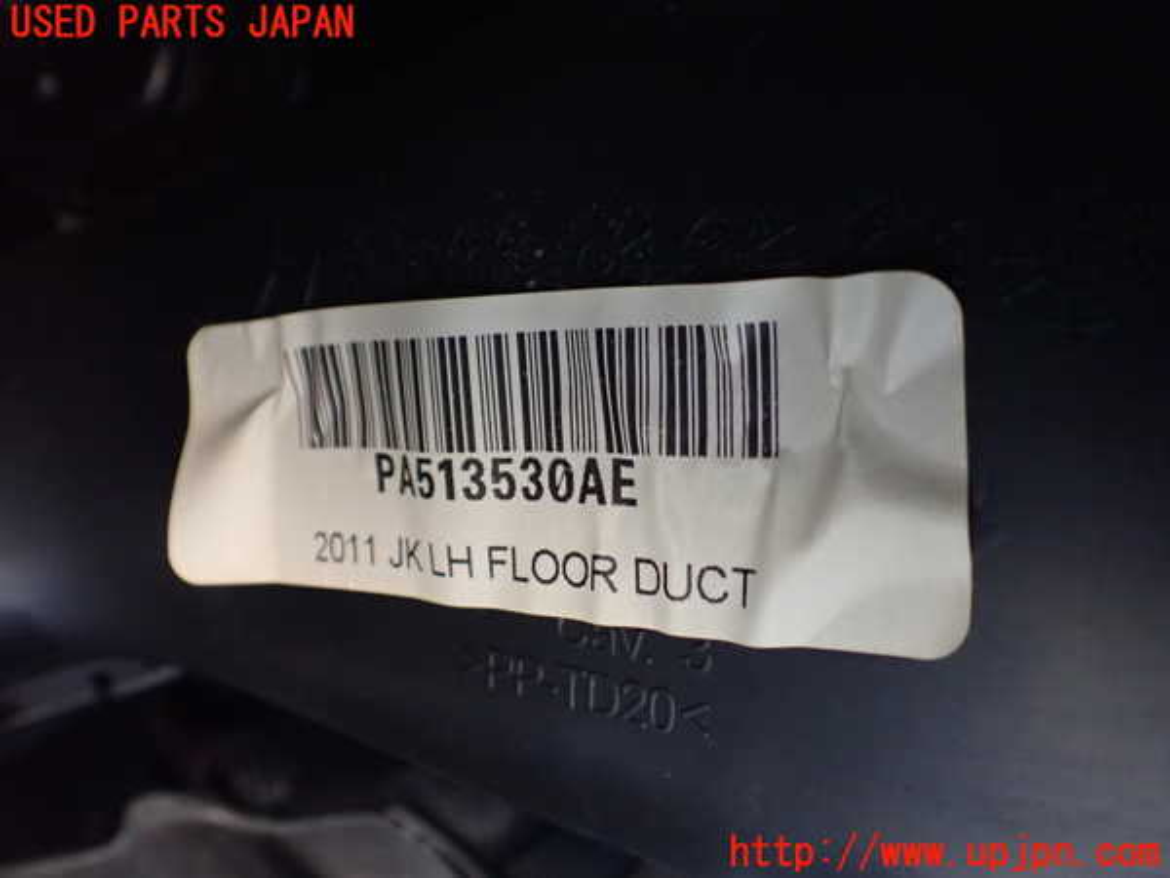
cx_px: 585
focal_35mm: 30
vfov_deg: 46.8
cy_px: 439
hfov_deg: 60.0
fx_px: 1014
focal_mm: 5.4
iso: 1250
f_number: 2.3
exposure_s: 1/30
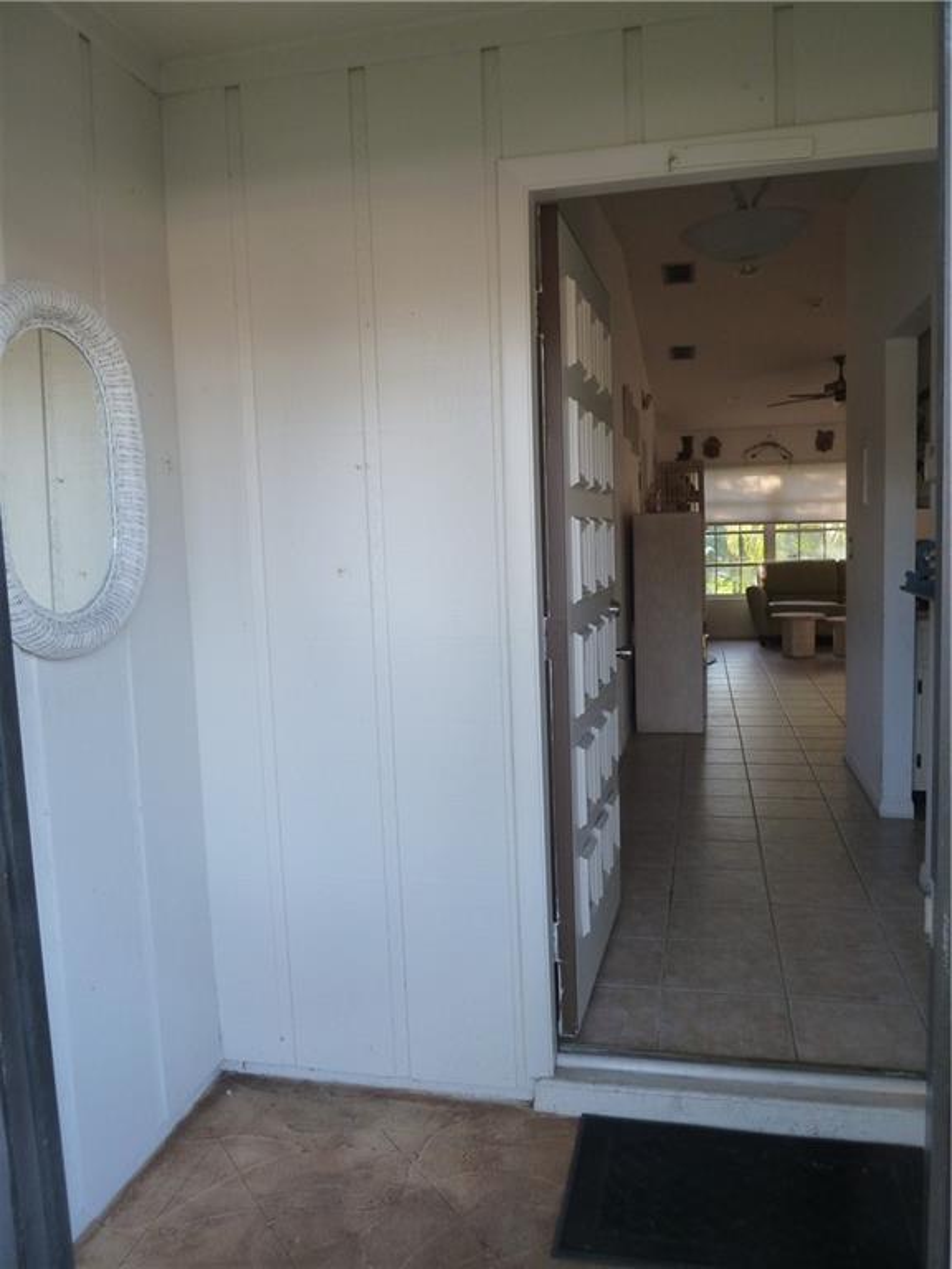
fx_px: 917
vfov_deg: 69.4
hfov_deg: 54.9
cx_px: 476
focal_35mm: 25
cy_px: 634
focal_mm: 4.1
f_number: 3.3
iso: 125
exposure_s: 1/30
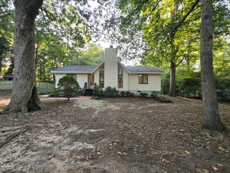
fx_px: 86
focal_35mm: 13
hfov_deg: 106.2
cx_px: 115
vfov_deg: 89.9
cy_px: 86
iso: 50
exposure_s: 1/60.2
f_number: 2.2
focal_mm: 2.2
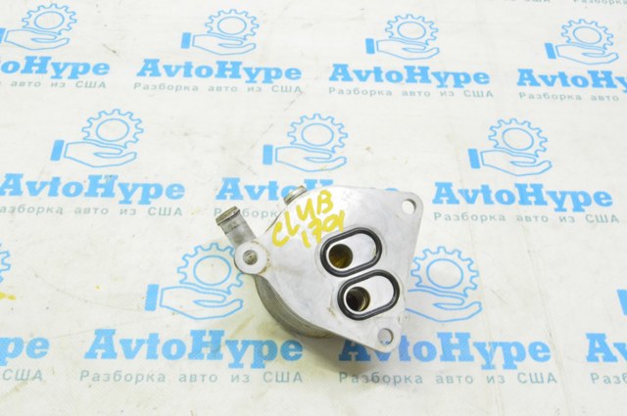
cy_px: 208
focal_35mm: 48
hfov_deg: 41.2
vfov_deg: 28.0
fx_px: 835
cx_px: 314
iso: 6400
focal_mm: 32
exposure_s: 1/20
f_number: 20
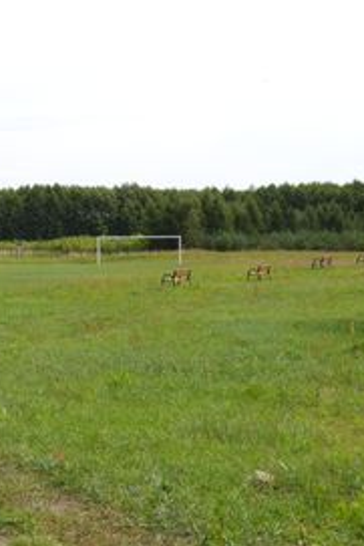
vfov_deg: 23.8
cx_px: -161
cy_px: 173
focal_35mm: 85
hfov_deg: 15.1
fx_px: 1287
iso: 100
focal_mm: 24
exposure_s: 1/200
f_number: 9
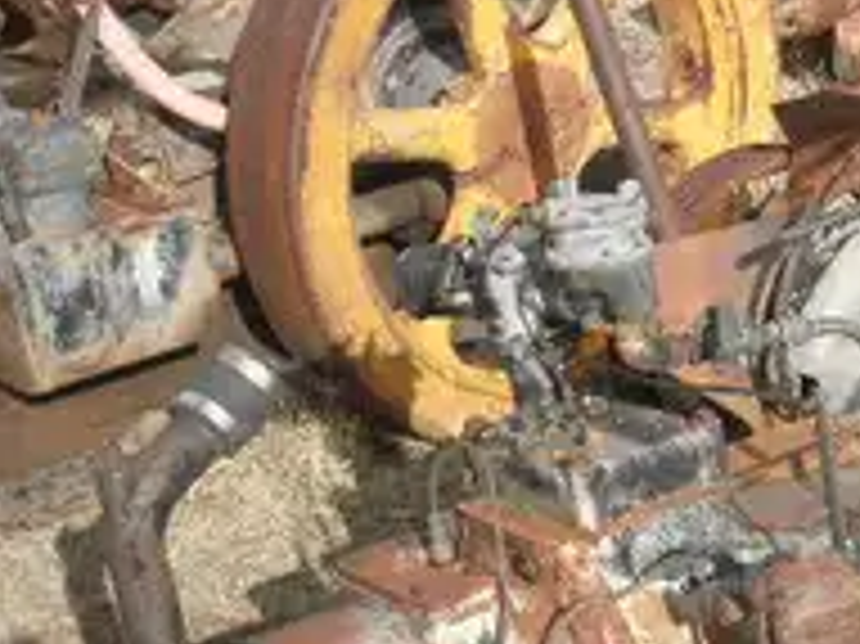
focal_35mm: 92
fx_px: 2284
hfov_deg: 20.5
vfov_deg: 15.9
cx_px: 896
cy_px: 531
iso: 64
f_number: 3.4
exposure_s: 1/500
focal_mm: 7.9
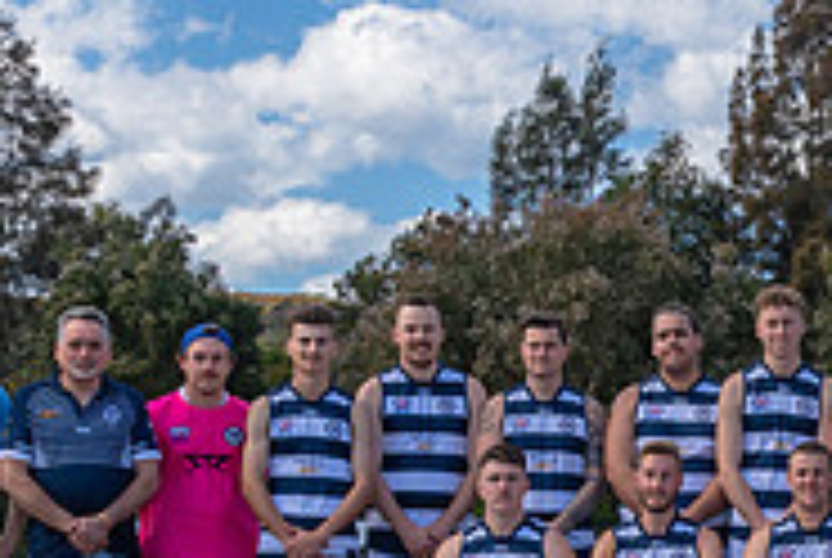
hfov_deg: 18.3
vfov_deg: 12.9
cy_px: 550
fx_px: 2431
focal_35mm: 105
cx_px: 1042
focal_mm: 20
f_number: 8
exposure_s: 1/500
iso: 200
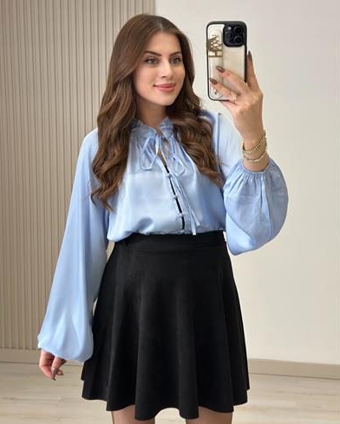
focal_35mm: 51
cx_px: 168
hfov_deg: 29.7
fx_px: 641
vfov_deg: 36.7
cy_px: 217
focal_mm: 6.86
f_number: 1.78
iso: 80
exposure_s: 1/253
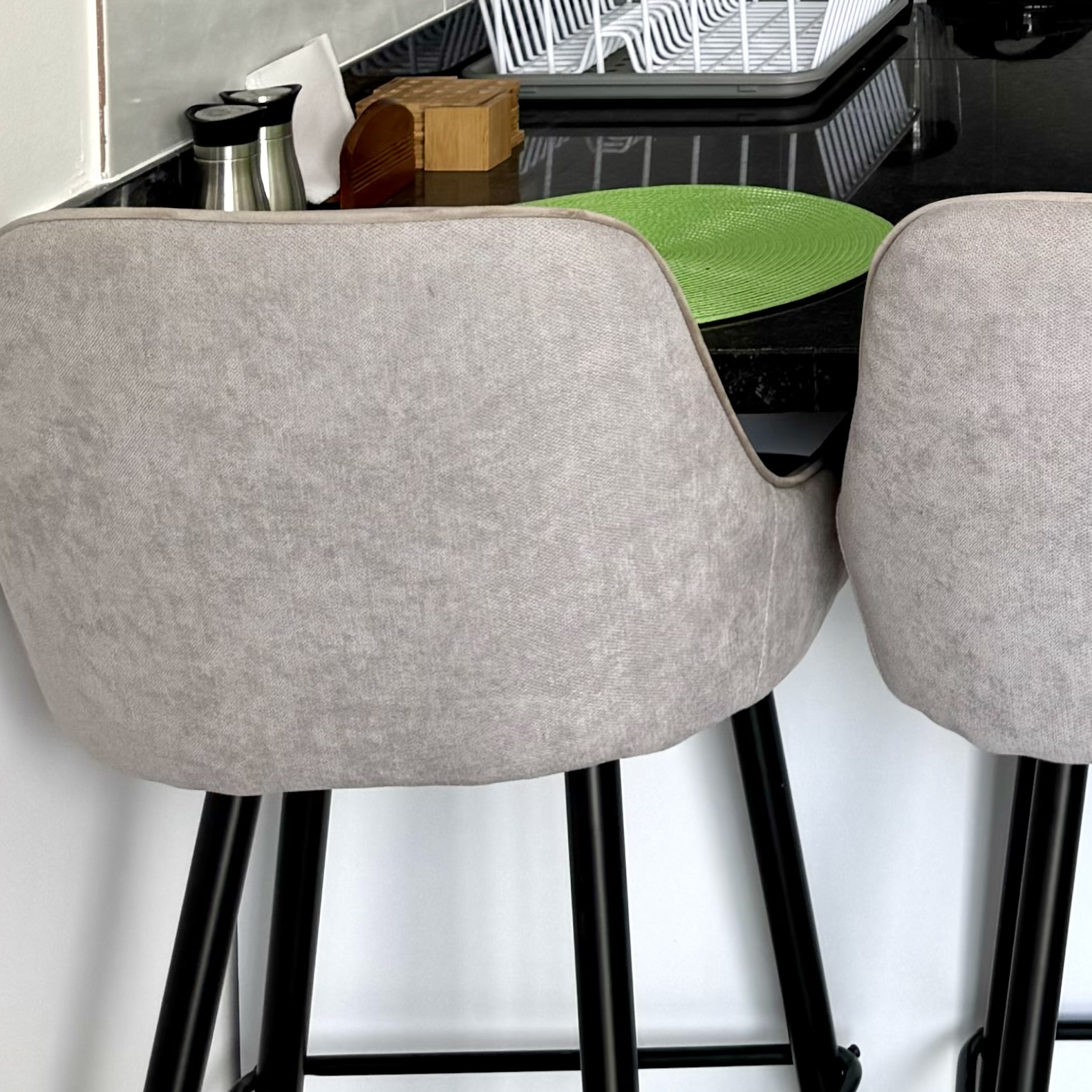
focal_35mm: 75
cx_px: 1320
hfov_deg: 21.4
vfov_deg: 20.8
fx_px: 2677
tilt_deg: -1.9
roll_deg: +0.3
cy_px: -354
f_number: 1.78
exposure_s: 1/253
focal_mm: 6.76
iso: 64
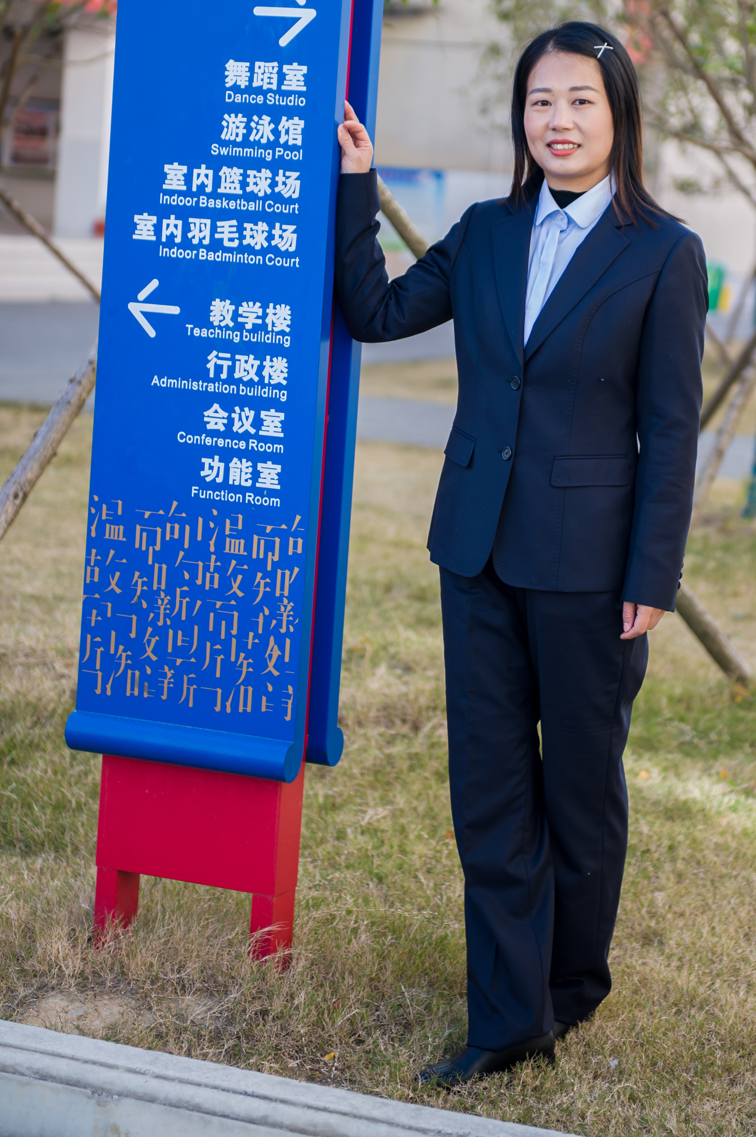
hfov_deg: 15.5
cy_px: 396
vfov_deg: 23.1
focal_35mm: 88
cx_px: 458
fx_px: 2775
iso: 100
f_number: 2.8
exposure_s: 1/400
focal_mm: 66
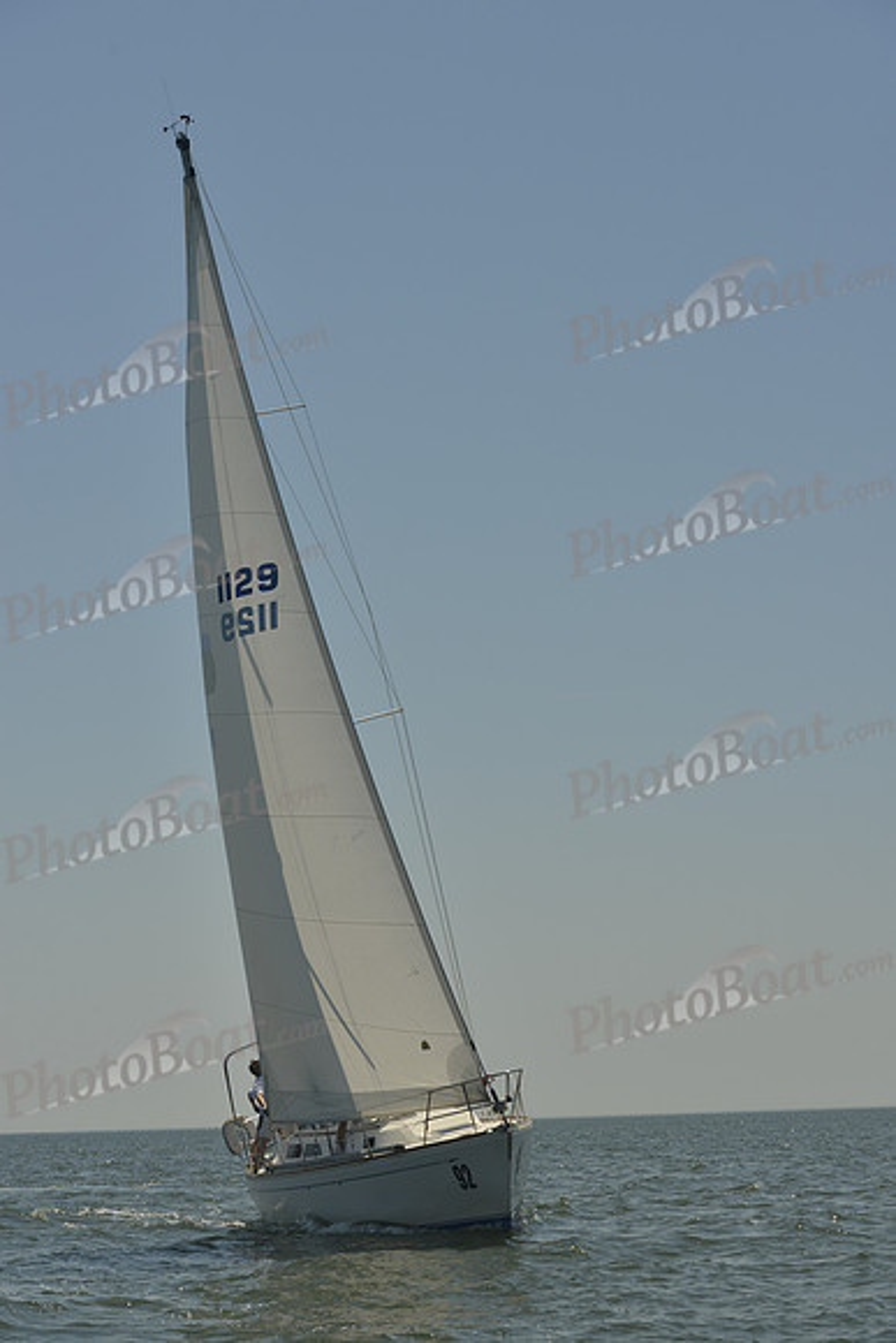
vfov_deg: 28.8
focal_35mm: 70
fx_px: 2612
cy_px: 672
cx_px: 448
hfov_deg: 19.5
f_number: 9
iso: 200
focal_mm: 70
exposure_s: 1/640
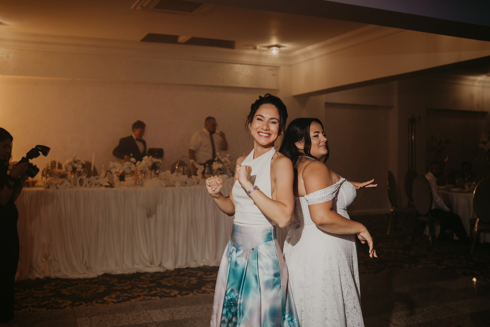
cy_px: 164
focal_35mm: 35
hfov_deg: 54.4
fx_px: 476
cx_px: 245
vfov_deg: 37.9
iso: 320
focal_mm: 35
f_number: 2.5
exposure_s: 1/200
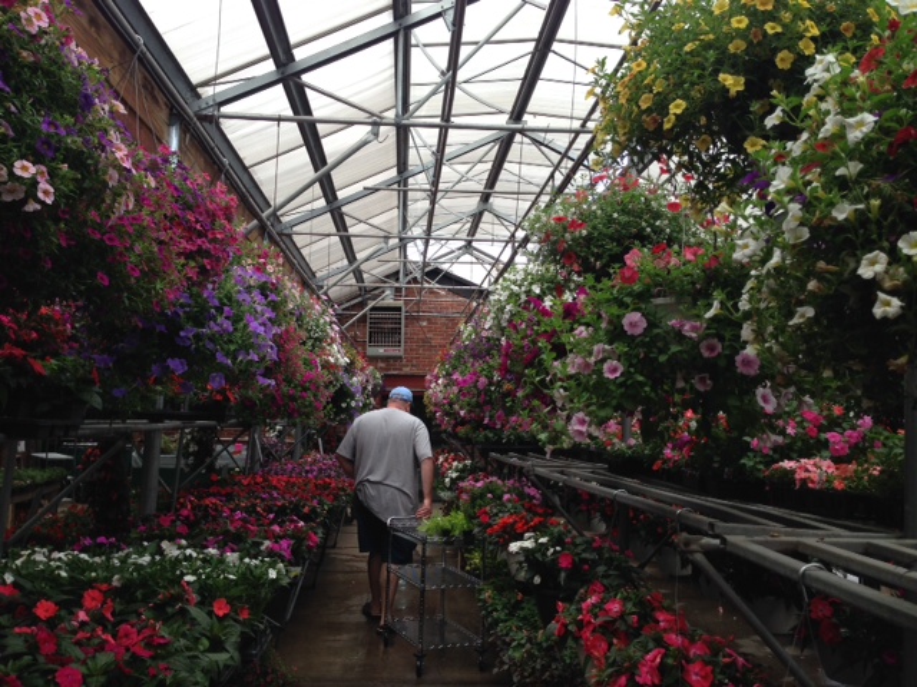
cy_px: 344
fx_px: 874
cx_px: 458
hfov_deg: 55.4
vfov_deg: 42.9
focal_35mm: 33
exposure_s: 1/120
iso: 50
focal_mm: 4.12
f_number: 2.4
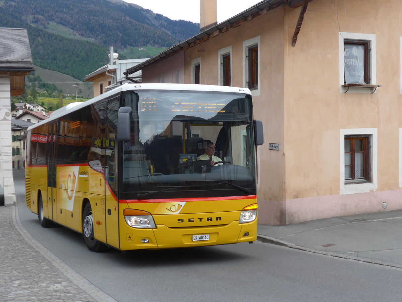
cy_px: 151
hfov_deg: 34.9
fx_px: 639
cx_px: 201
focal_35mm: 55
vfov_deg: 26.6
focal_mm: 11.3
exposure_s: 1/640
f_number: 3.4
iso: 80
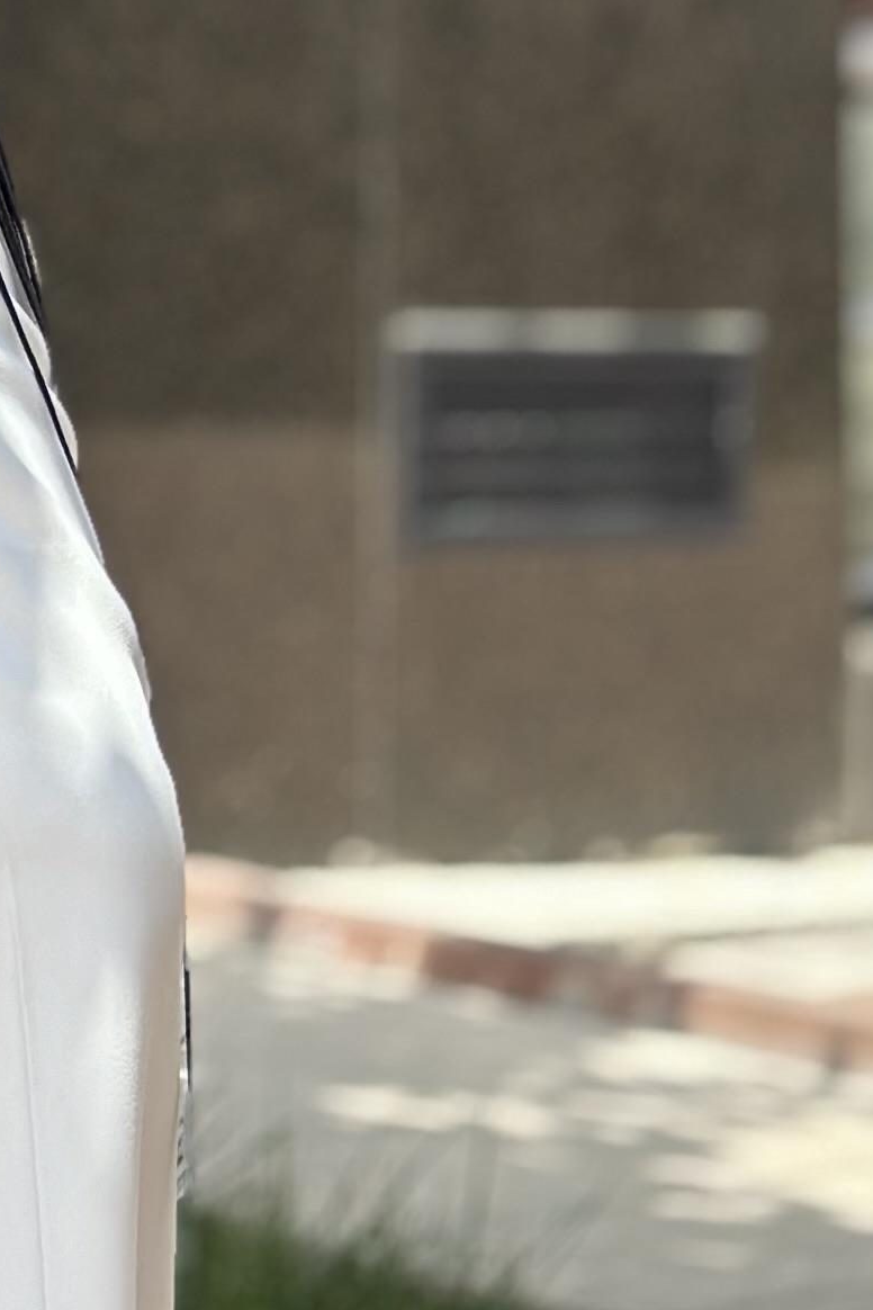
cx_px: -327
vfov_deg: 11.5
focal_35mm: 173
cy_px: -508
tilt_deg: +5.4
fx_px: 6292
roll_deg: -1.1
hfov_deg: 7.8
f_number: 1.78
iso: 80
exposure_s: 1/1953
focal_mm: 6.86
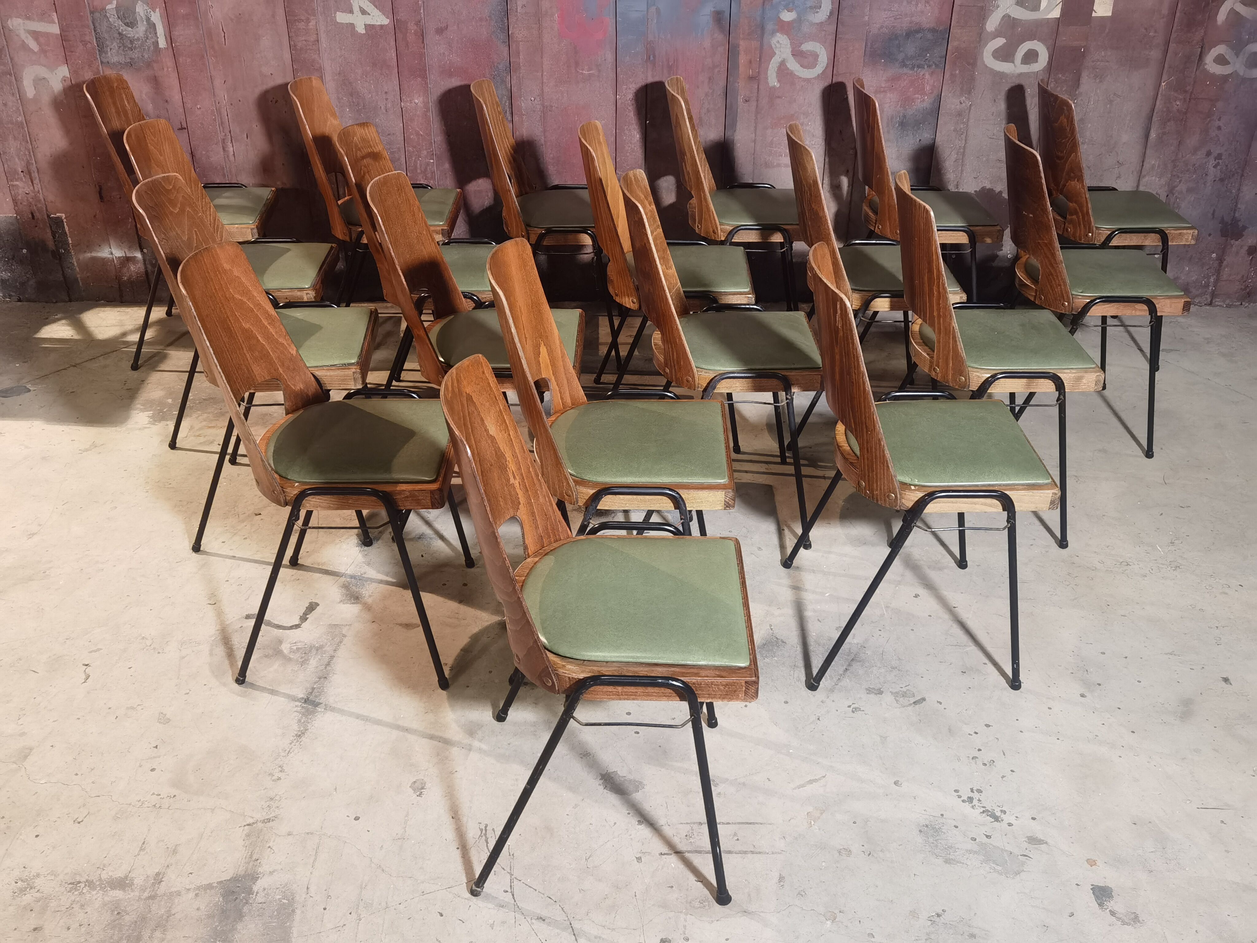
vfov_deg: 42.9
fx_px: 1198
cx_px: 628
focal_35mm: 33
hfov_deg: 55.4
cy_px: 472
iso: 500
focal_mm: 6.71
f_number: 1.9
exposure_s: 1/33.3
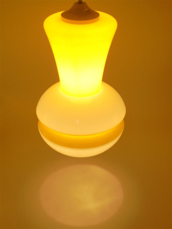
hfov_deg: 29.7
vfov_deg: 38.9
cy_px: 114
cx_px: 86
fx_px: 325
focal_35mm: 49
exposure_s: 1/50
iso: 100
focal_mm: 8.9
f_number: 4.8
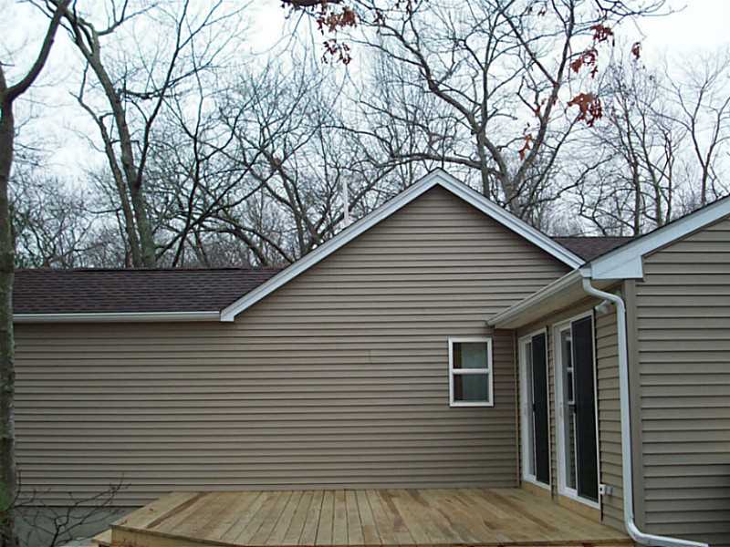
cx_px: 365
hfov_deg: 41.2
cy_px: 274
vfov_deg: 31.5
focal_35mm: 46
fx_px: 970
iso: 80
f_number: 3.1
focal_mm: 7.6
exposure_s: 1/115
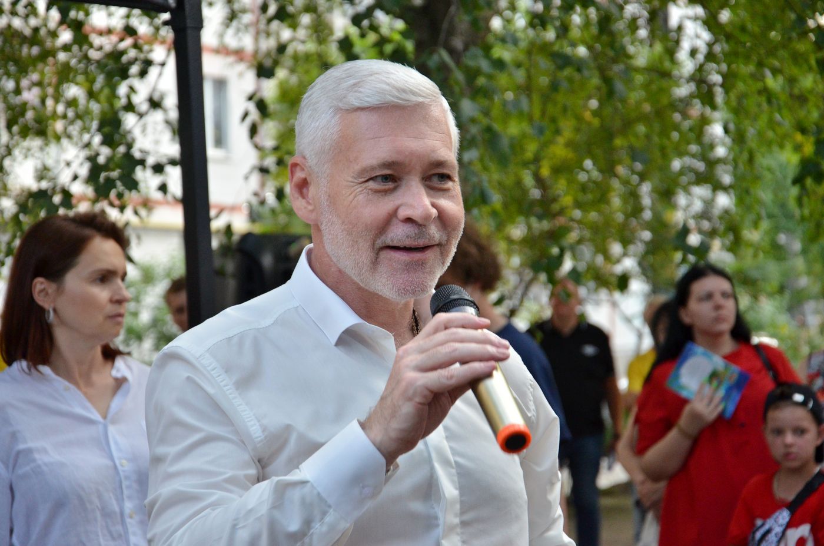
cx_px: 412
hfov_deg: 20.7
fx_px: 2261
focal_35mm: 99
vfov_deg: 13.8
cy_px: 273
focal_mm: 66
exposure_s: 1/200
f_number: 5.3
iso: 1000
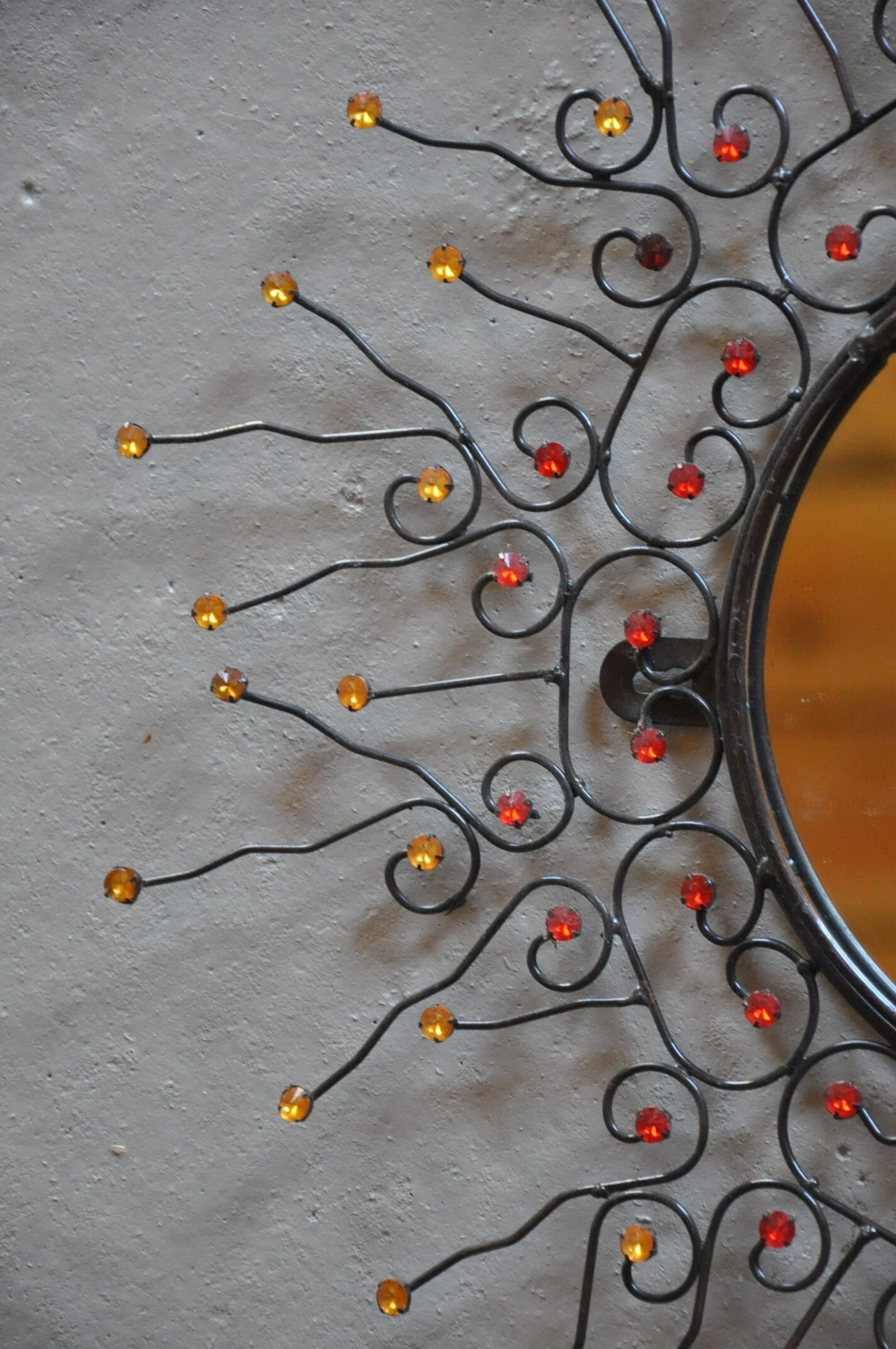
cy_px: 674
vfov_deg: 13.1
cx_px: 448
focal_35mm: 158
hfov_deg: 8.7
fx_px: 5895
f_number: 5.6
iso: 1600
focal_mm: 105
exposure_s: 1/80
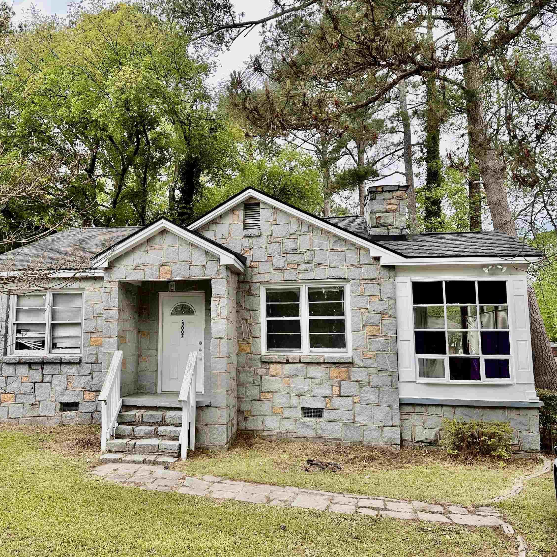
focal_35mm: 29
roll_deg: -0.3
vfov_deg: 55.6
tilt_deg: +6.6
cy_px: 280
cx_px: 217
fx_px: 528
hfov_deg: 55.1
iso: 80
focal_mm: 6.86
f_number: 1.78
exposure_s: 1/555
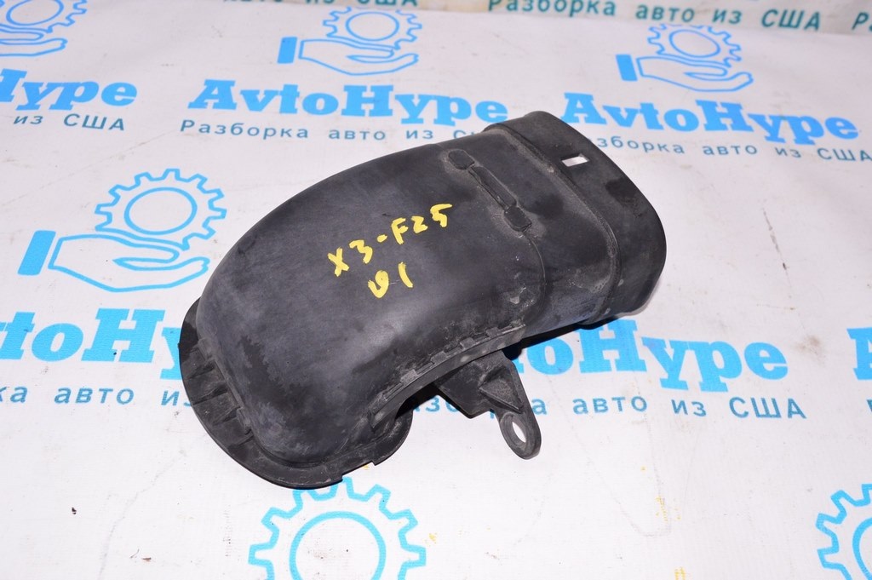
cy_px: 290
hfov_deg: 53.2
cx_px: 436
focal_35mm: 36
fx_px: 871
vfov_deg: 36.8
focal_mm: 24
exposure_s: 1/200
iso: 1600
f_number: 8
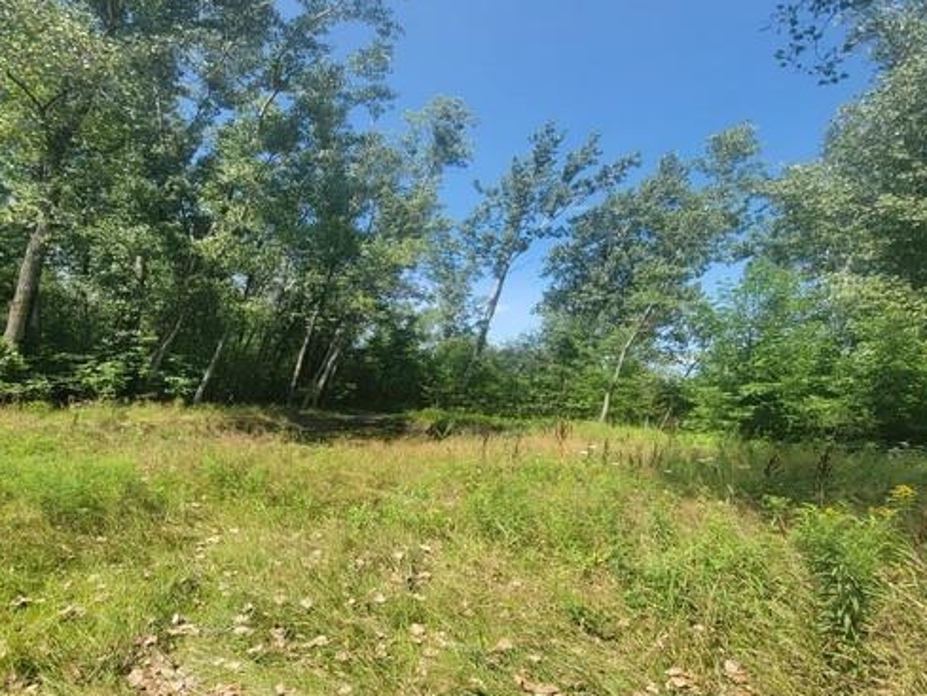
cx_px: 436
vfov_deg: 74.2
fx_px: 455
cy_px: 408
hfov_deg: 90.9
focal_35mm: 17
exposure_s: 1/897
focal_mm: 2.2
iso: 50
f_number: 2.2
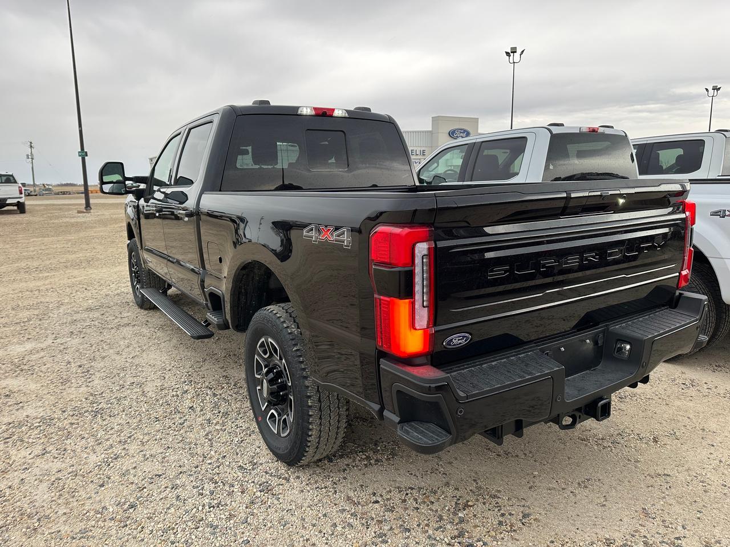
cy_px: 274
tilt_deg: -8.6
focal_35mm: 24
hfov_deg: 71.6
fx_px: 506
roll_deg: +0.7
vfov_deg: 56.8
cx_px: 365
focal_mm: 6.86
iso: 100
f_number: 1.78
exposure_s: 1/299
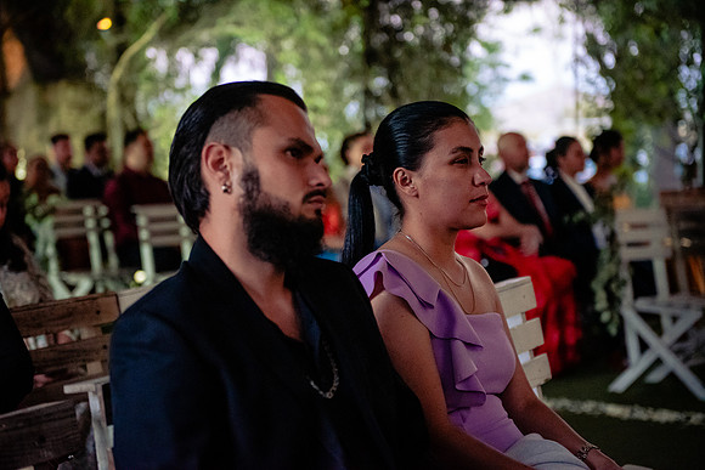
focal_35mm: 70
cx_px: 352
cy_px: 235
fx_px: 1371
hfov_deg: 28.8
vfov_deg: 19.5
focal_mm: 70
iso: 6400
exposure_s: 1/125
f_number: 2.8
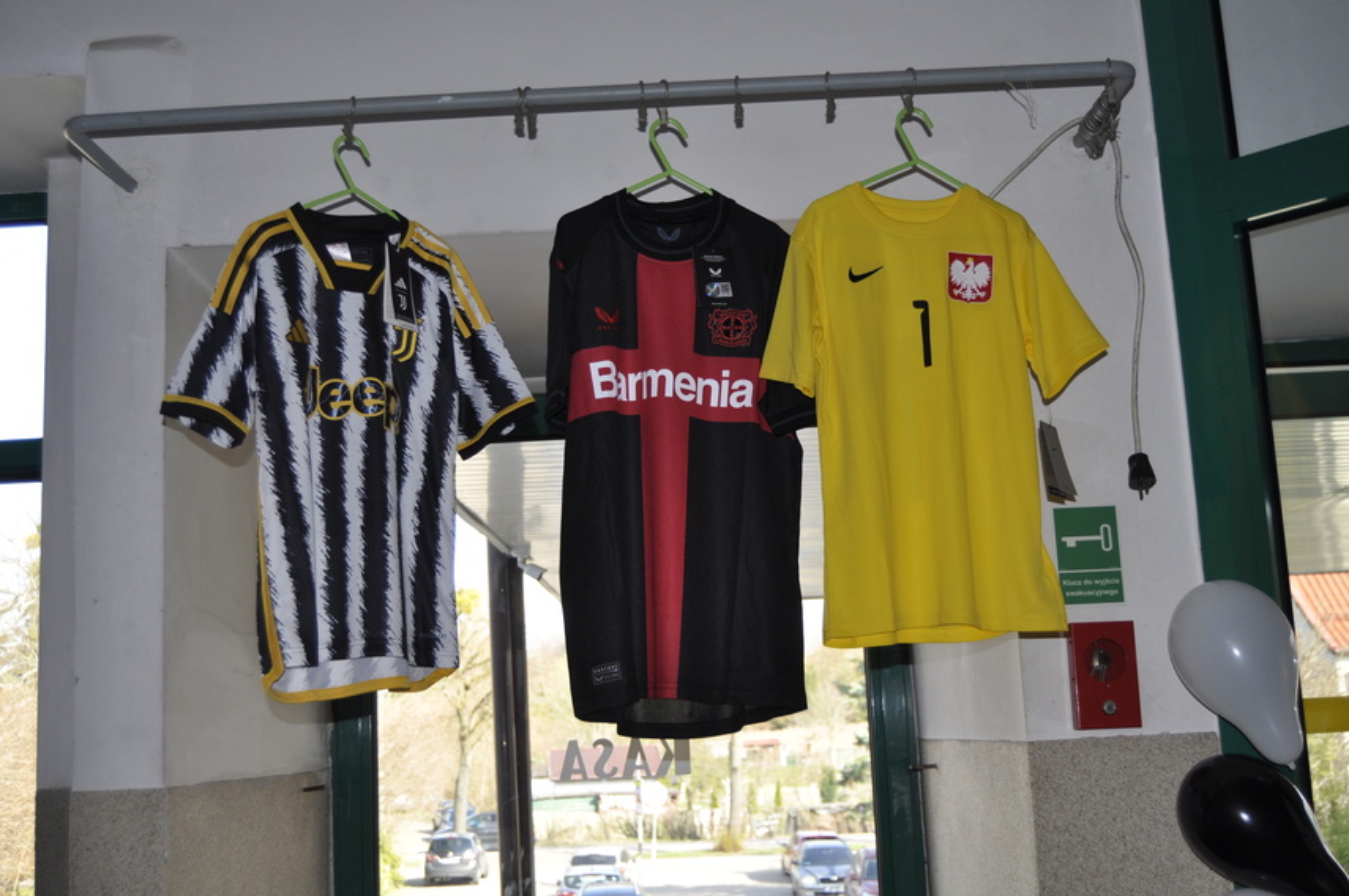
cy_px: 448
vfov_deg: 34.1
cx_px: 674
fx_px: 1460
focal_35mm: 39
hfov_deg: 49.6
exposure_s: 1/200
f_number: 4
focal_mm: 26
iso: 220
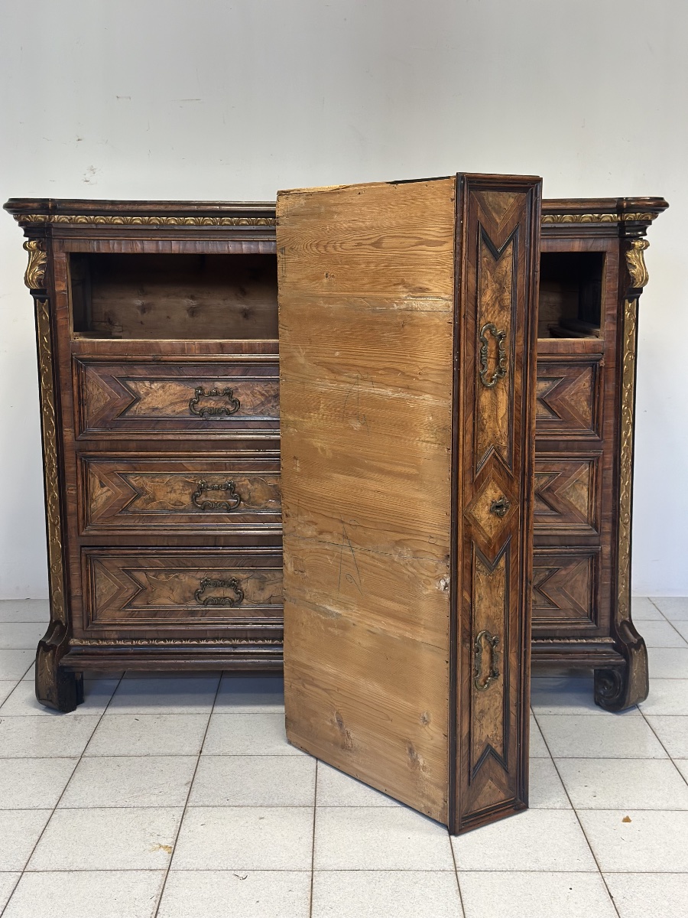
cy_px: 459
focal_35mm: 48
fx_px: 1272
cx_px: 344
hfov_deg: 30.3
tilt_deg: -9.0
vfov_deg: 39.7
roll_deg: -0.1
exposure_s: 1/50
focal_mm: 6.86
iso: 125
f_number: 1.78
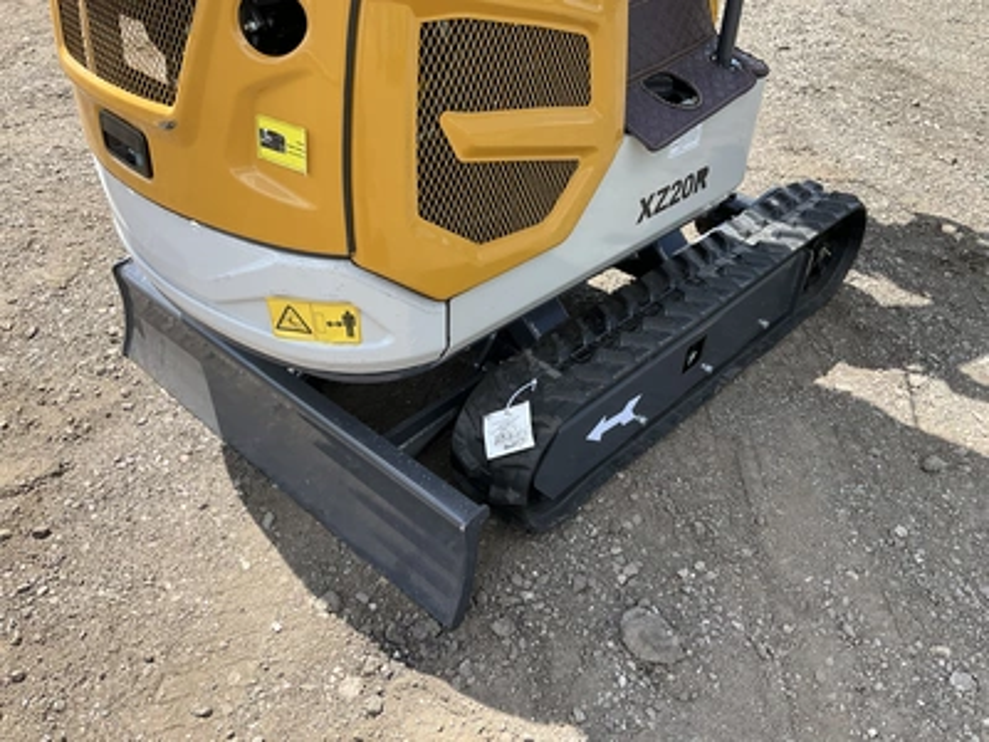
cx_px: 494
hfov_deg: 61.7
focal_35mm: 29
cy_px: 371
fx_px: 829
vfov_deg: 48.2
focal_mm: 3
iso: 25
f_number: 1.8
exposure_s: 1/739
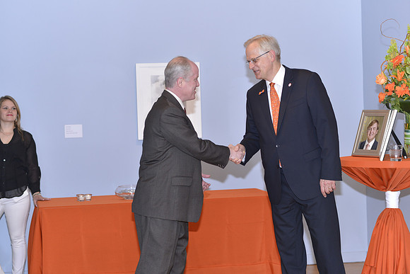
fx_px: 968
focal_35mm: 85
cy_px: 137
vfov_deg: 16.1
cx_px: 205
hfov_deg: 23.9
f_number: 3.2
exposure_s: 1/125
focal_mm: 85
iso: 640
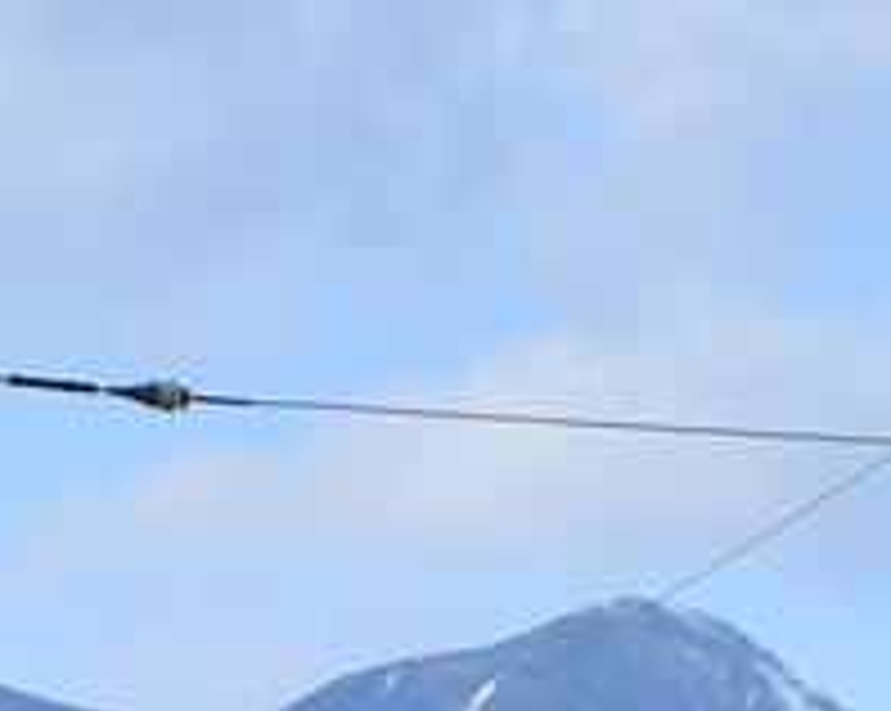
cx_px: 819
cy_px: 1656
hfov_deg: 2.8
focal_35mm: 683
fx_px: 17993
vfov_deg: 2.3
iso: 100
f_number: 6.3
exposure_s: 1/500
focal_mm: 80
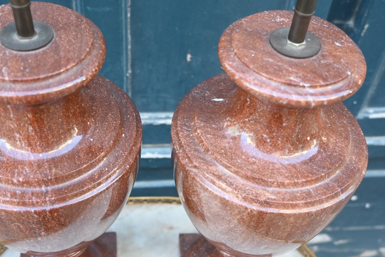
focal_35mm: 45
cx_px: 165
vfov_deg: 29.9
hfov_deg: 43.6
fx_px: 480
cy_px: 144
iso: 720
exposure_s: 1/125
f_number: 3.8
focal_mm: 24.5
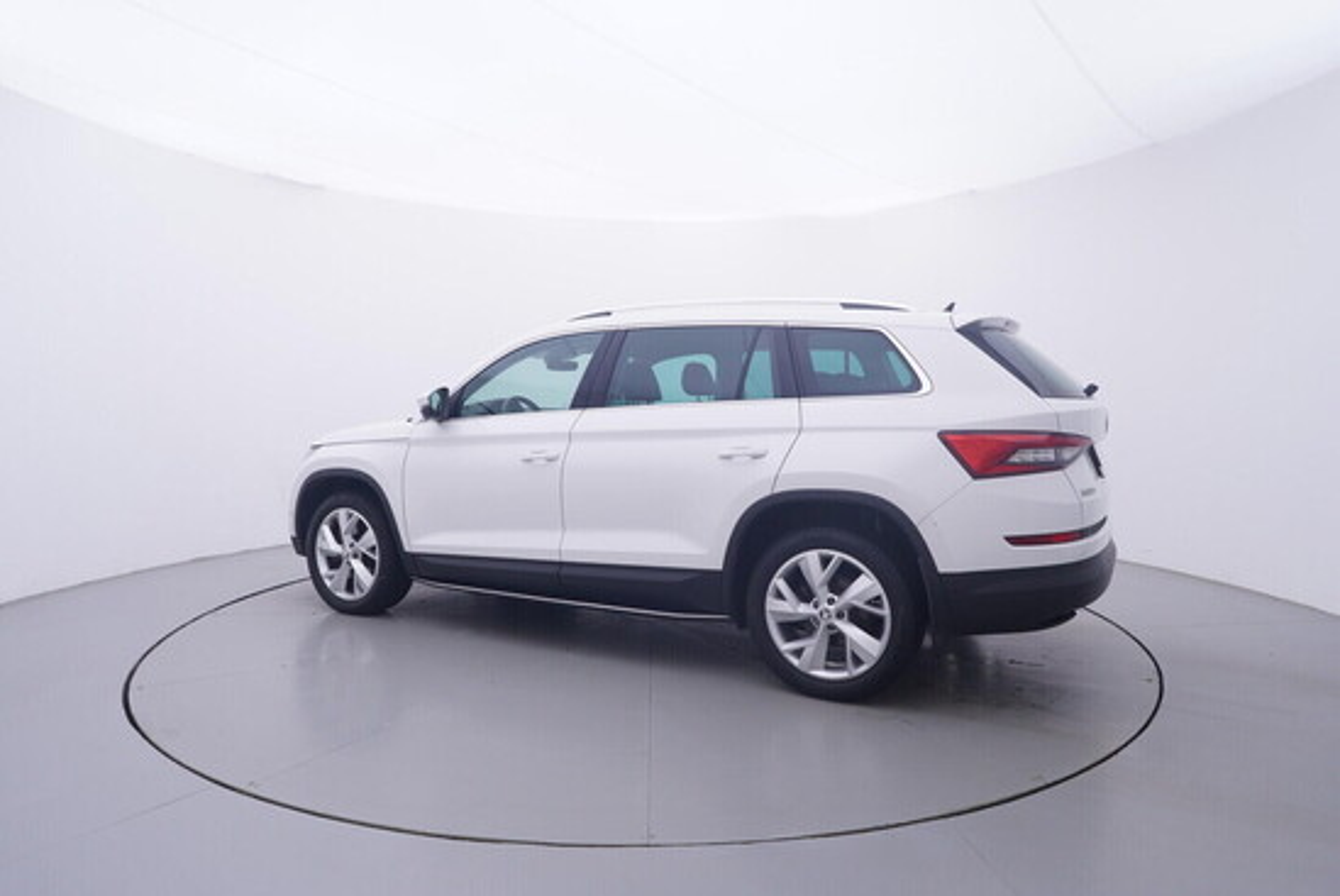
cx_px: 670
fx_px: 838
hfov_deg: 77.3
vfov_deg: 56.2
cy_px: 448
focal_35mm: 22
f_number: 5
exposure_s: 1/80
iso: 200
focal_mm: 15
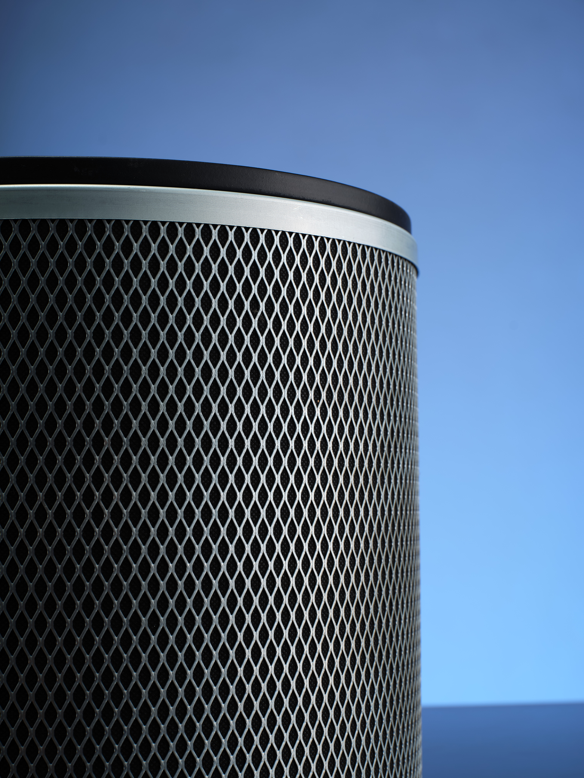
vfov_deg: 24.7
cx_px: 292
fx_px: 1777
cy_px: 389
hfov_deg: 18.7
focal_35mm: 79
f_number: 14
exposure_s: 1/125
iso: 100
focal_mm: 100
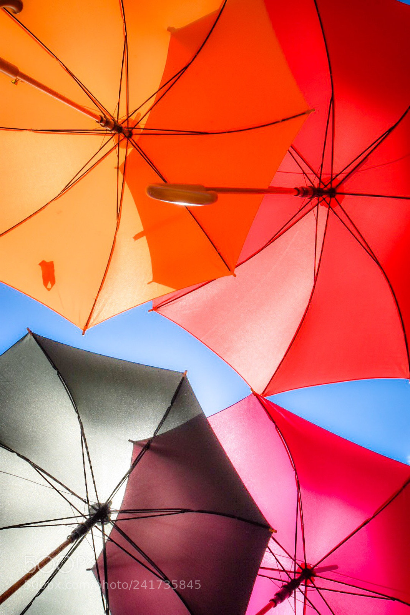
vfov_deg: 53.1
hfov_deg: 36.9
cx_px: 205
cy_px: 308
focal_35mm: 36
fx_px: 615
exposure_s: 1/500
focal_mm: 24
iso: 800
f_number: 25
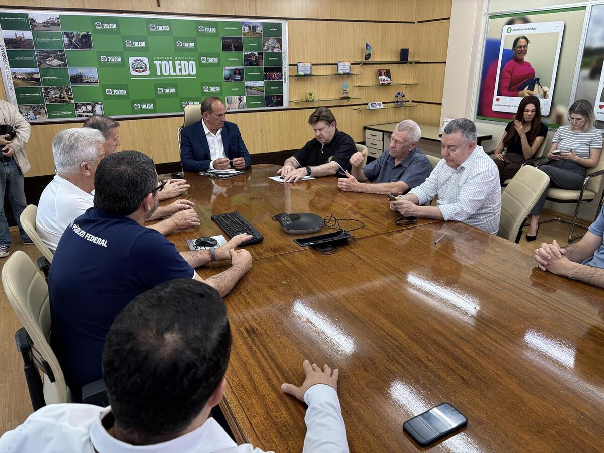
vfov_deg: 53.1
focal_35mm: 26
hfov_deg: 67.3
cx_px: 302
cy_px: 226
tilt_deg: -19.4
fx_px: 454
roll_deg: +1.4
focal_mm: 5.96
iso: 200
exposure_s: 1/60
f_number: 1.6
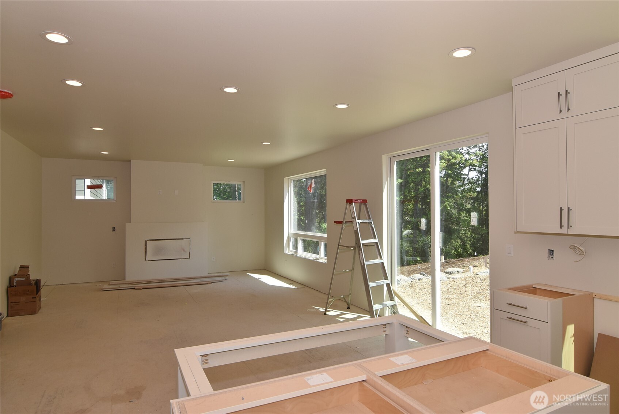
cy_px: 207
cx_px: 310
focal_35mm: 21
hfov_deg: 81.2
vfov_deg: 59.6
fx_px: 361
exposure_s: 1/200
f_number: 9
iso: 400
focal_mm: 14
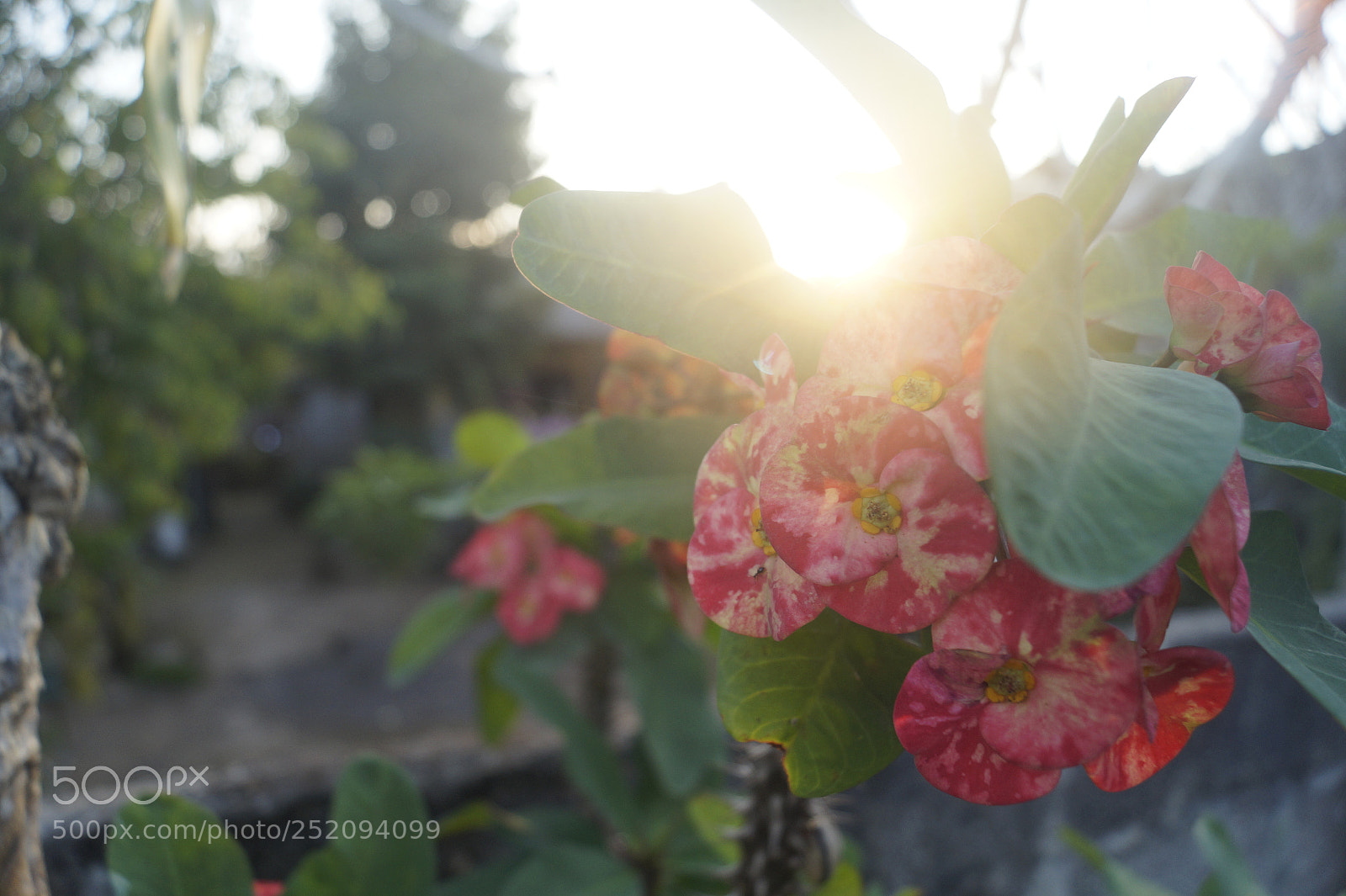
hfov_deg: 67.4
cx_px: 673
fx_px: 1009
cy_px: 448
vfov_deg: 47.9
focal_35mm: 27
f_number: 4
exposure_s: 1/160
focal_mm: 18
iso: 250
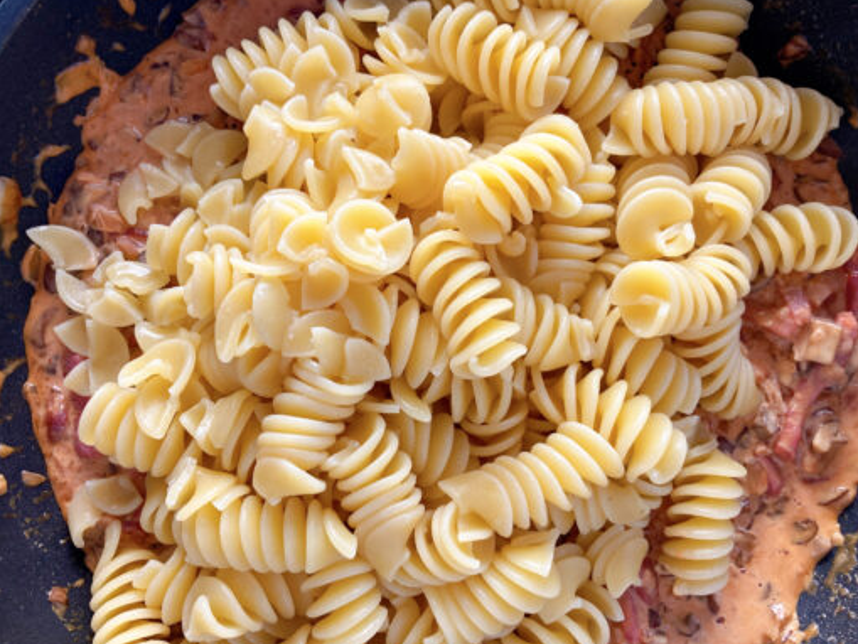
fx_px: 818
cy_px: 347
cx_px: 464
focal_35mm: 33
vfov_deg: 42.9
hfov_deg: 55.3
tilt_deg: -89.0
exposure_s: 1/50
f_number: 1.8
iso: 64
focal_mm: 3.99
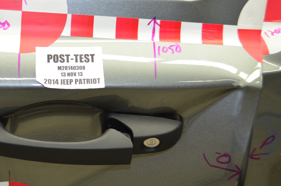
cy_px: 84
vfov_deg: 19.9
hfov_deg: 29.4
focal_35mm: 68
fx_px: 530
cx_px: 83
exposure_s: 1/60
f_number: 4.5
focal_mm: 28
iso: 400
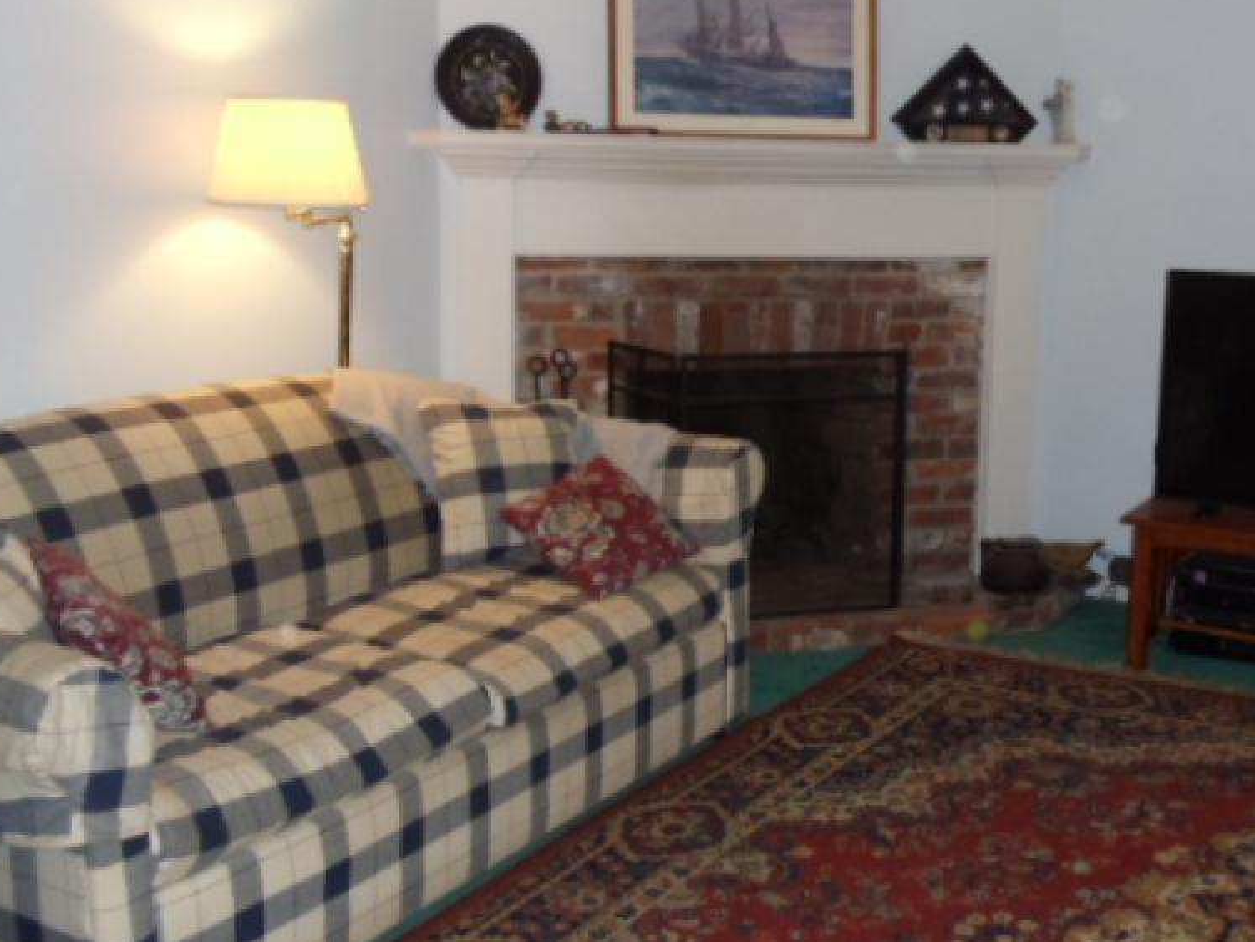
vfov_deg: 24.4
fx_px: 2176
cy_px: 390
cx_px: 777
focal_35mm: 60
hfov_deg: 32.0
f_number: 3.5
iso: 400
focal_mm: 6
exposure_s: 1/30
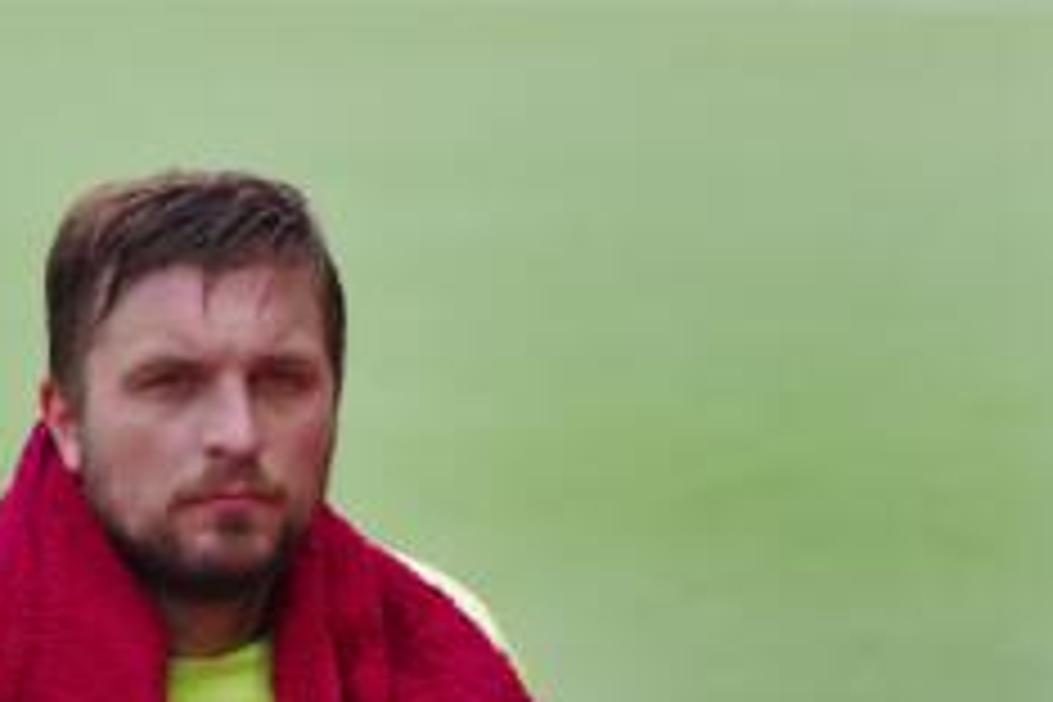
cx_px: 248
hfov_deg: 5.7
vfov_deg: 3.8
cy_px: 387
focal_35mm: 364
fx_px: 10646
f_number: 7.1
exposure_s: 1/2000
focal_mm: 170
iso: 1600
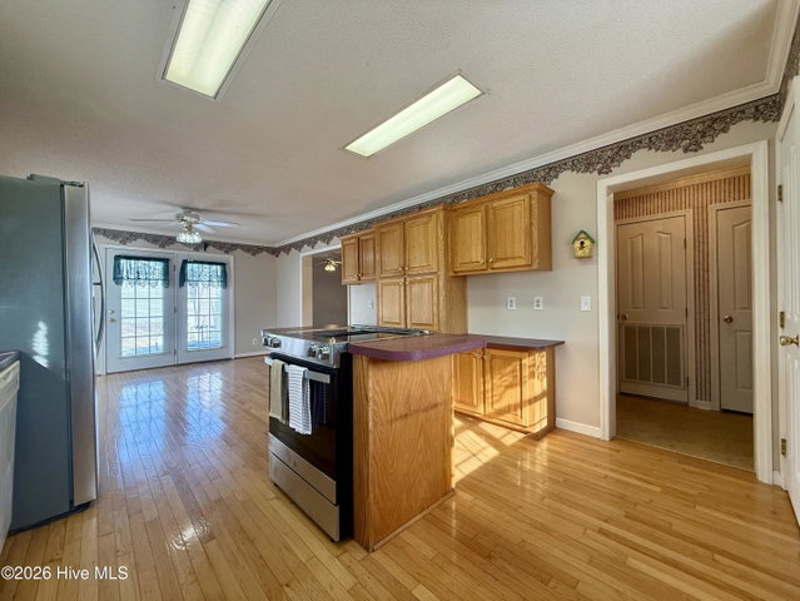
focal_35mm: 14
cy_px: 300
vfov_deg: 85.7
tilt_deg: +1.0
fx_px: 324
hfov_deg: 102.0
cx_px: 400
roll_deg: +0.3
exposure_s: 1/120
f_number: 2.2
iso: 200
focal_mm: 2.22
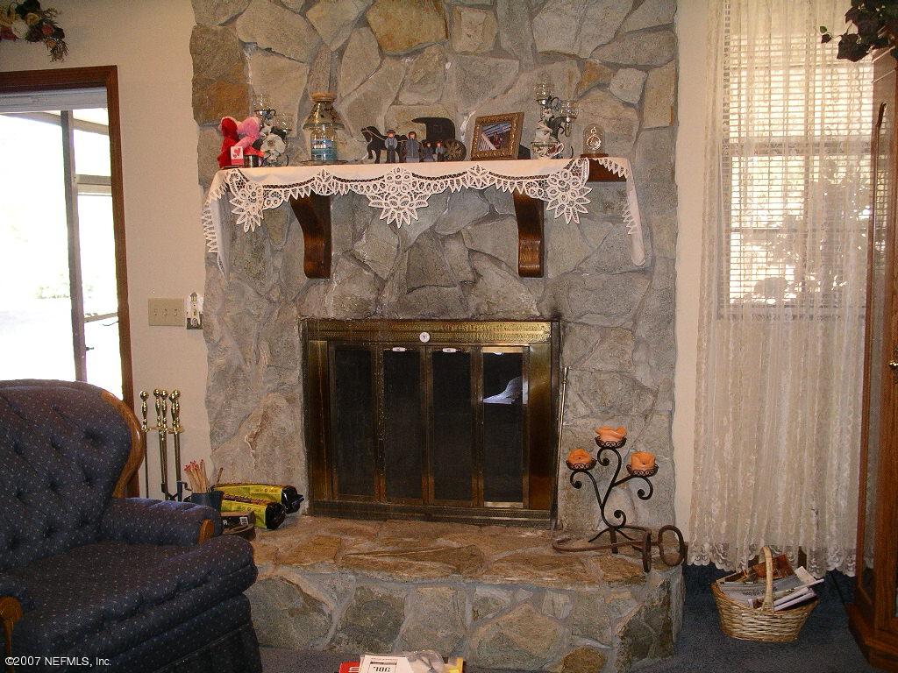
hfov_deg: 50.1
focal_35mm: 37
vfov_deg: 38.7
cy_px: 336
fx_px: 960
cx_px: 449
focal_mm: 7.8
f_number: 2.8
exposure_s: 1/40
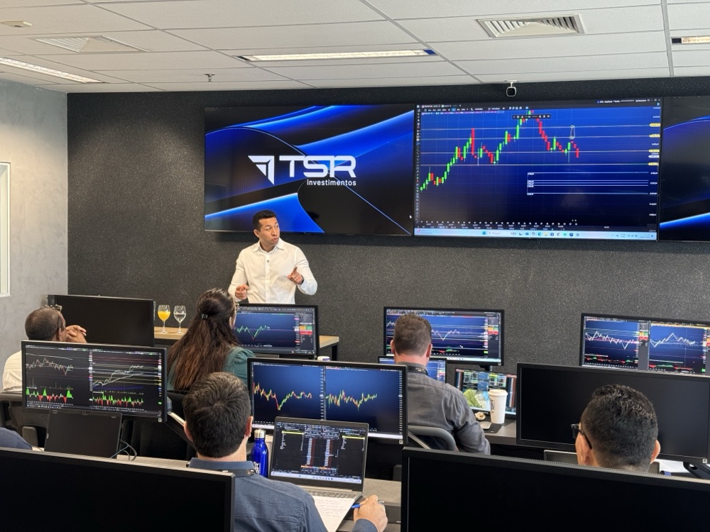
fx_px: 985
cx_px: 355
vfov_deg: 30.3
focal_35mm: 48
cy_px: 266
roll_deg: -0.8
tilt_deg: -3.6
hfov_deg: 39.7
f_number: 1.78
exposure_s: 1/60
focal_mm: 6.76
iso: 200
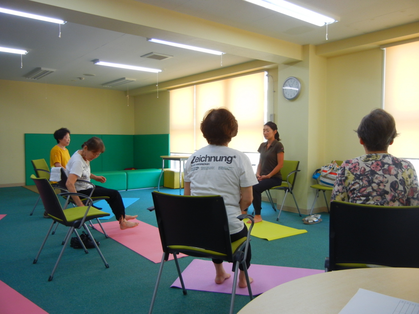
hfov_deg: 60.0
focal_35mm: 30
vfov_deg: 46.8
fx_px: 363
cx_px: 210
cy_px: 157
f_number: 3.5
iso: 160
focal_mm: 5.4
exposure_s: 1/42.7
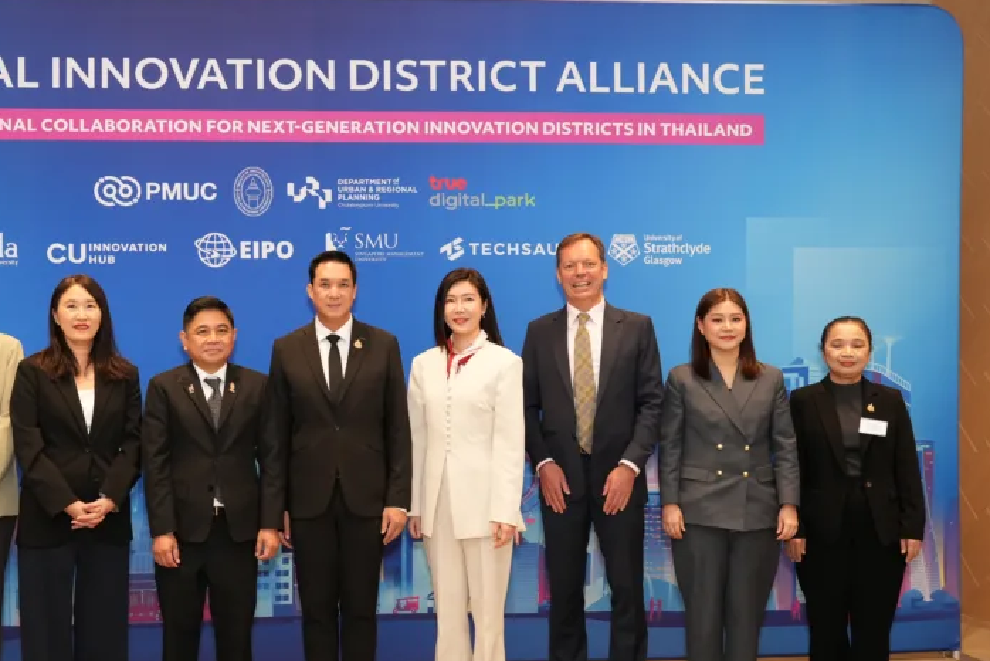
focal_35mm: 45
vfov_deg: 29.9
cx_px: 302
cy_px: 377
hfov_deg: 42.9
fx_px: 1235
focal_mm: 30.6
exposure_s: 1/125
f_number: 5
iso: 3200
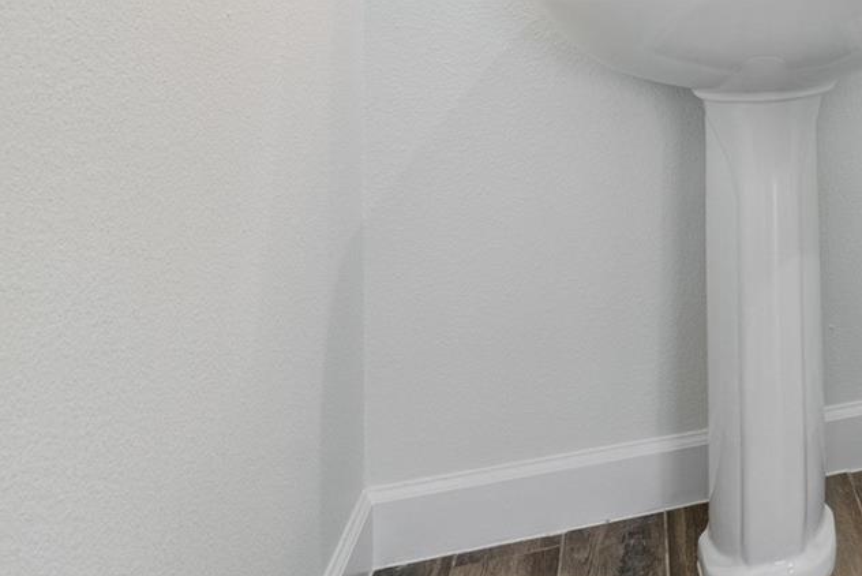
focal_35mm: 43
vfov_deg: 27.7
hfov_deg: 35.3
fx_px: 1030
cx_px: 1047
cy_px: -104
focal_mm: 17
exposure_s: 1/40
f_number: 10
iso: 800
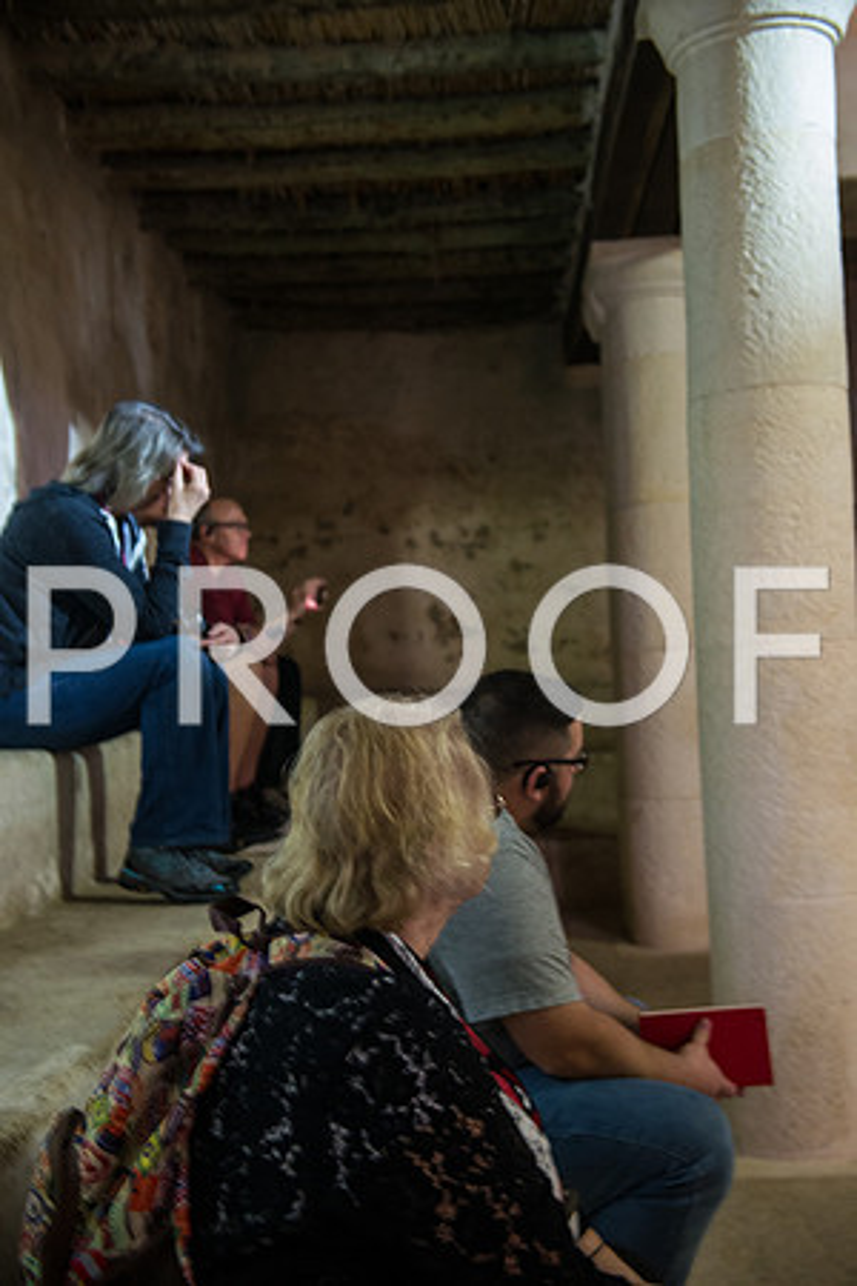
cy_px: 643
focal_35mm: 42
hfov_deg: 31.9
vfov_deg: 46.4
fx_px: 1500
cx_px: 428
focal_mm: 42
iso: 3200
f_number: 2.8
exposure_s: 1/15
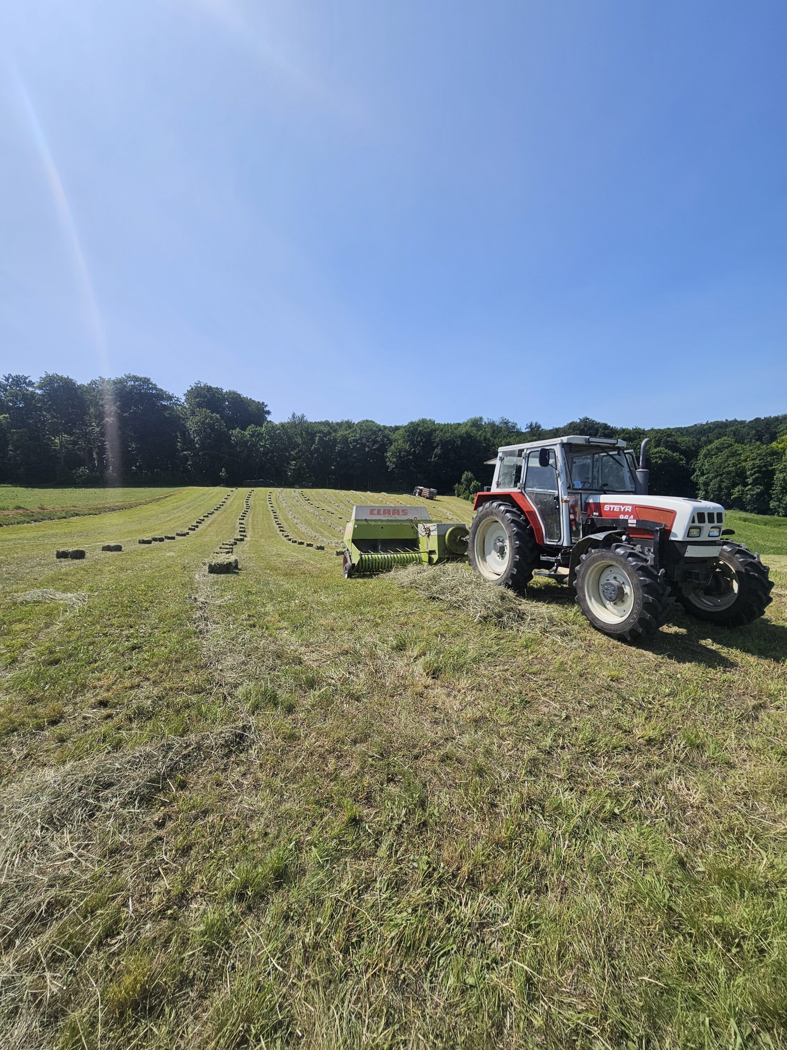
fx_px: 394
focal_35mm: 13
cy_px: 525
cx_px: 394
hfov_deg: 89.9
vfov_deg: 106.2
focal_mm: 2.2
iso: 50
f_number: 2.2
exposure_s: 1/3988
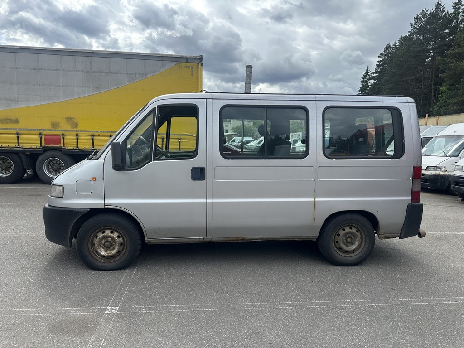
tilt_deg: -3.8
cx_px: 232
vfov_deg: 56.8
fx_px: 322
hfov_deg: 71.6
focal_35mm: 24
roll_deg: -2.7
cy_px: 174
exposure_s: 1/2110
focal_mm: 6.86
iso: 80
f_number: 1.78
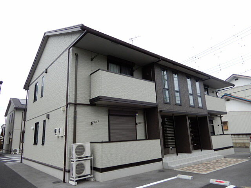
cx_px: 126
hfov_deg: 71.6
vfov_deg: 56.8
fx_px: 174
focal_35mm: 24
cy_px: 94
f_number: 3.4
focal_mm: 4.3
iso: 80
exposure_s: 1/400
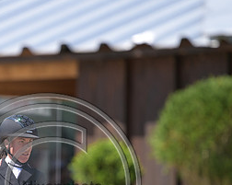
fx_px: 5343
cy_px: 174
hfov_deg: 2.5
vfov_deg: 2.0
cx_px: 36
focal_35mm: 779
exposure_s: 1/1250
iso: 360
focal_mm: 360
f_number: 5
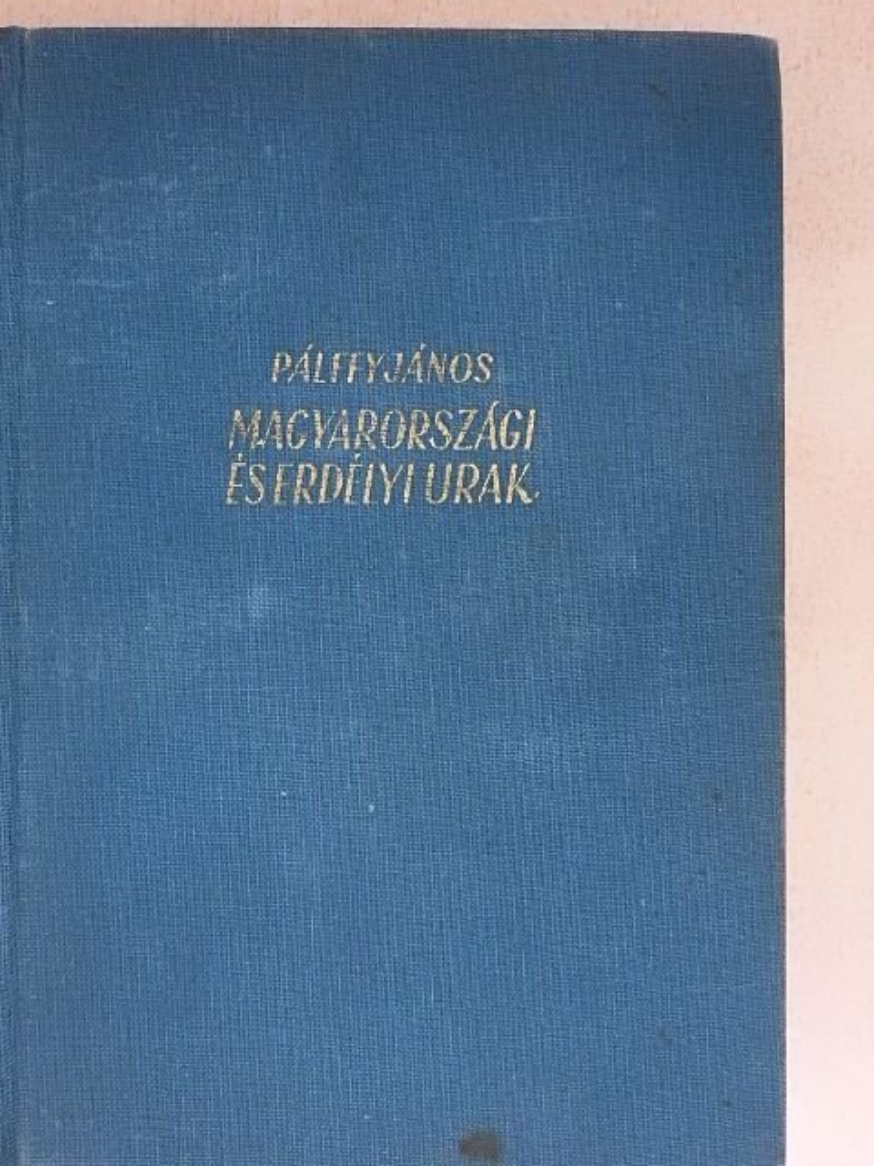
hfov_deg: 29.1
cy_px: 583
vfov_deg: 38.2
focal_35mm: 50
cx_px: 437
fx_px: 1683
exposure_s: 1/80
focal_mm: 9
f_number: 4
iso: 1250
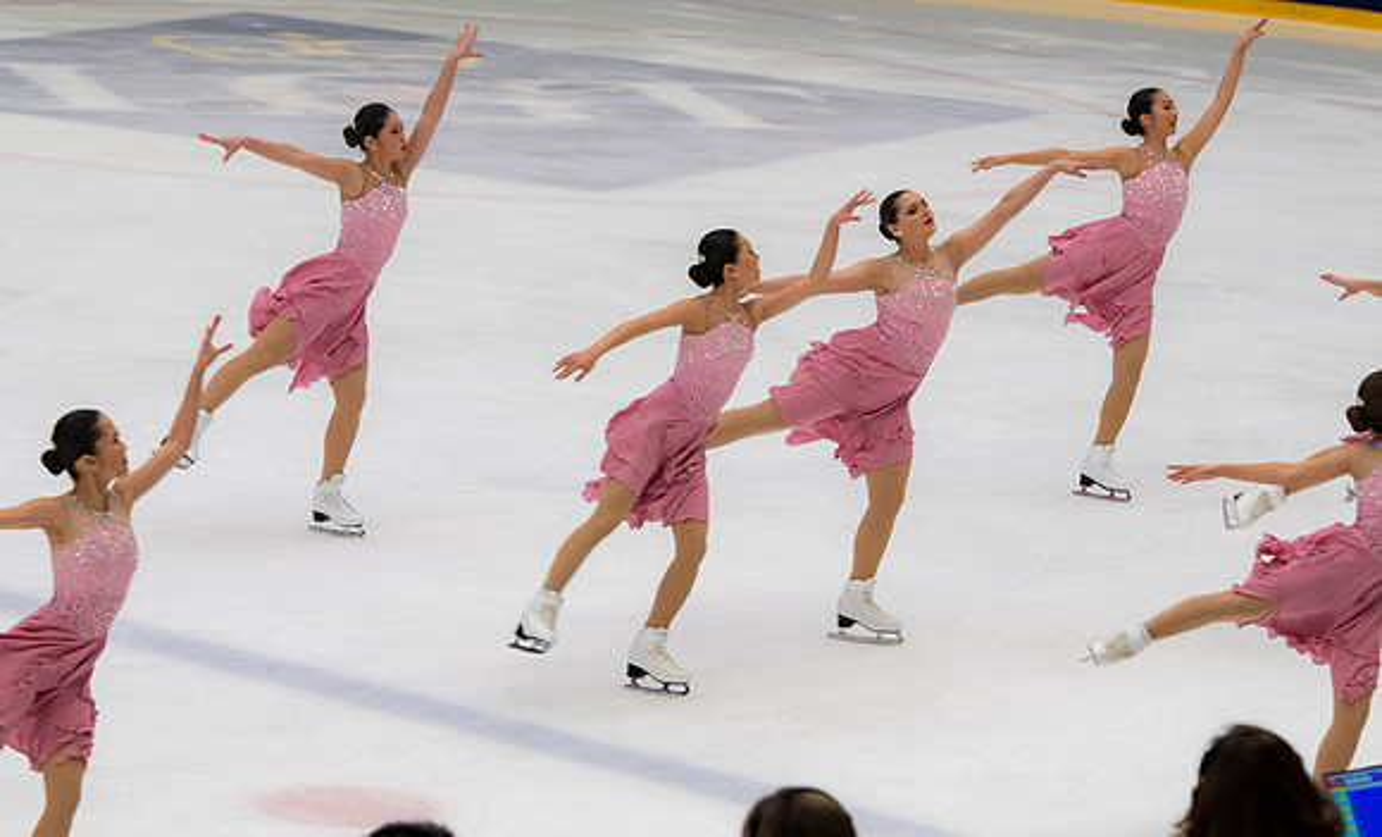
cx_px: 691
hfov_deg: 11.2
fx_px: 7023
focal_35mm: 188
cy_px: 376
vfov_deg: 6.8
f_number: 5.6
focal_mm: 122
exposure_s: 1/320
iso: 1000
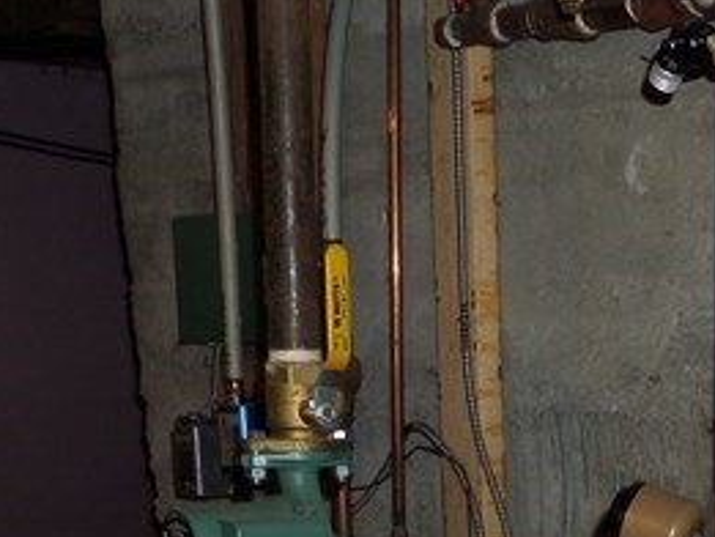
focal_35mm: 94
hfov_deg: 20.1
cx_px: 731
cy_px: 852
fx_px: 1942
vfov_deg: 14.5
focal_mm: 4
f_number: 3.2
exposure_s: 1/30
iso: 120
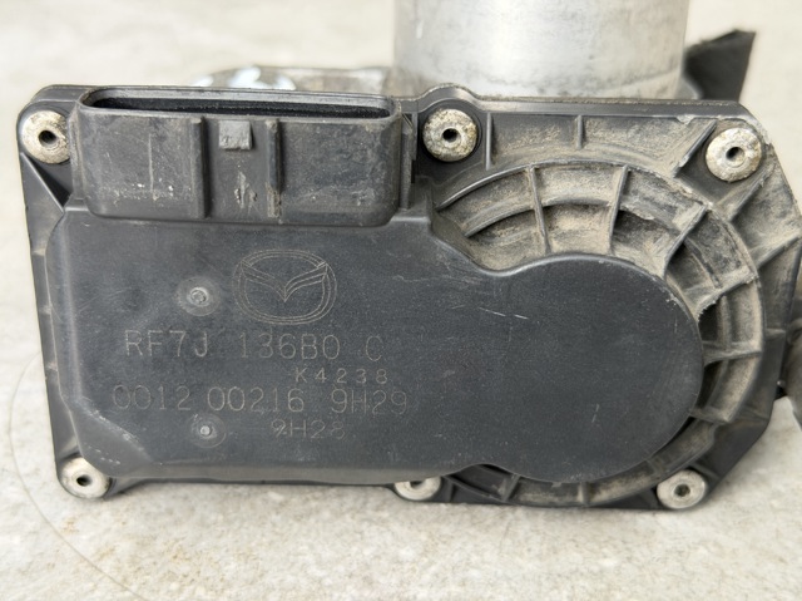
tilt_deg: -32.2
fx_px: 1111
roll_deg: -0.2
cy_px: 300
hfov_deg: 39.7
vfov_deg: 30.2
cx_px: 401
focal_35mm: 48
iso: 250
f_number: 1.78
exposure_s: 1/44
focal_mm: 6.76
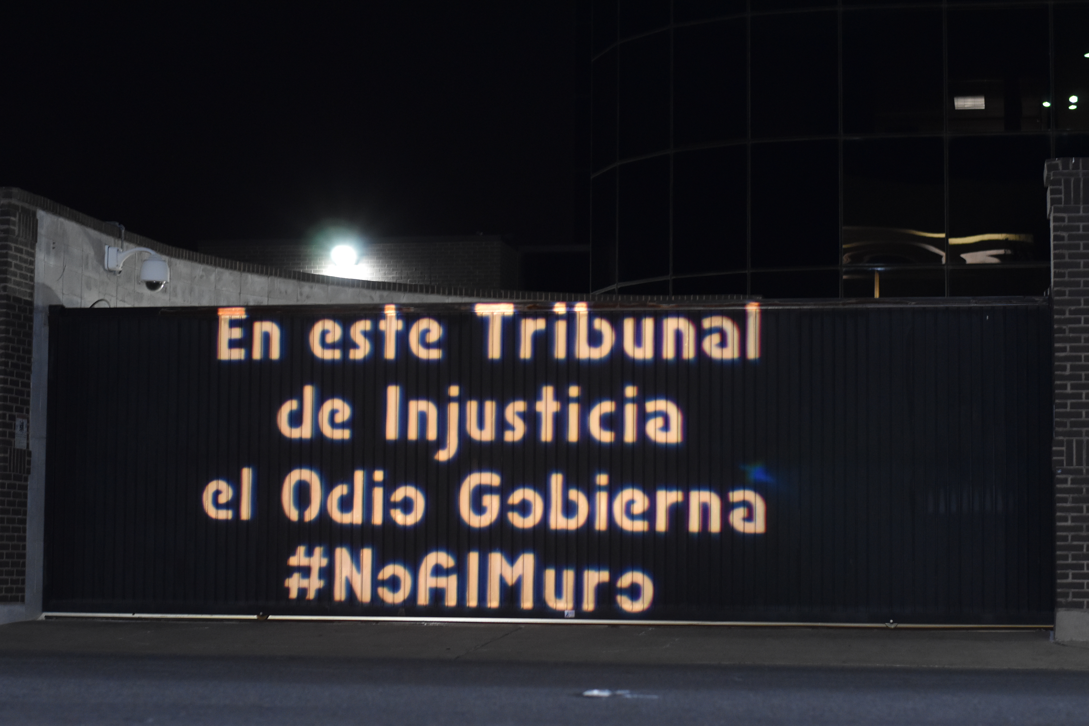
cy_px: 363
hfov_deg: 27.0
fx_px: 2269
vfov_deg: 18.2
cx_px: 544
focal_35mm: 75
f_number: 2.8
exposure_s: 1/60
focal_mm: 50
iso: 1600
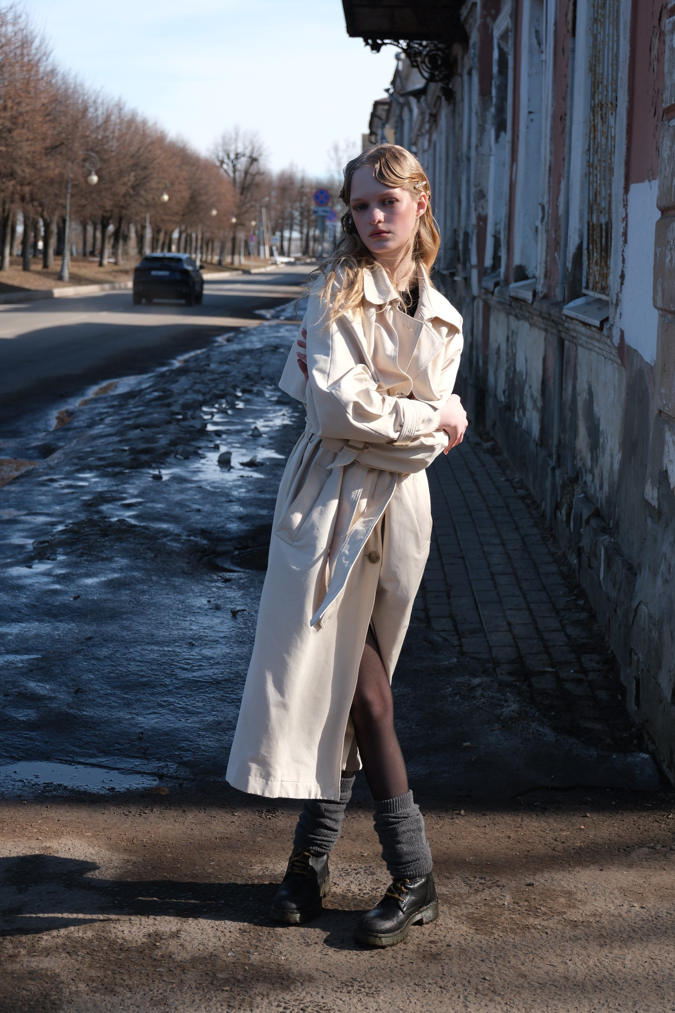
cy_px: 506
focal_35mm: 56
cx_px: 338
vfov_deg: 35.6
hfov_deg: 24.2
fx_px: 1575
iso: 200
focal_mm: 37.4
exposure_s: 1/850
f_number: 4.09
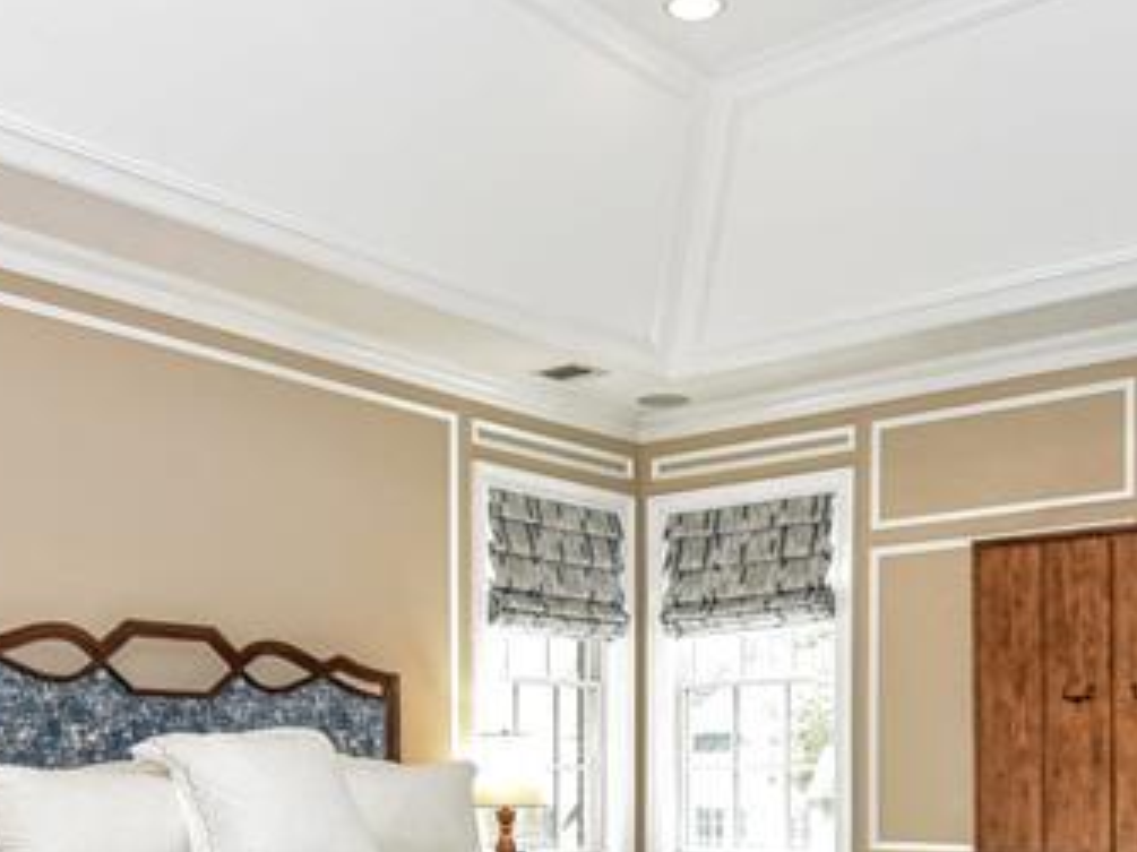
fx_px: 1543
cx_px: 546
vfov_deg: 29.6
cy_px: 769
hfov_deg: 40.4
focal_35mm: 47
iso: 800
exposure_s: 1/125
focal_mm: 16
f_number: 5.6
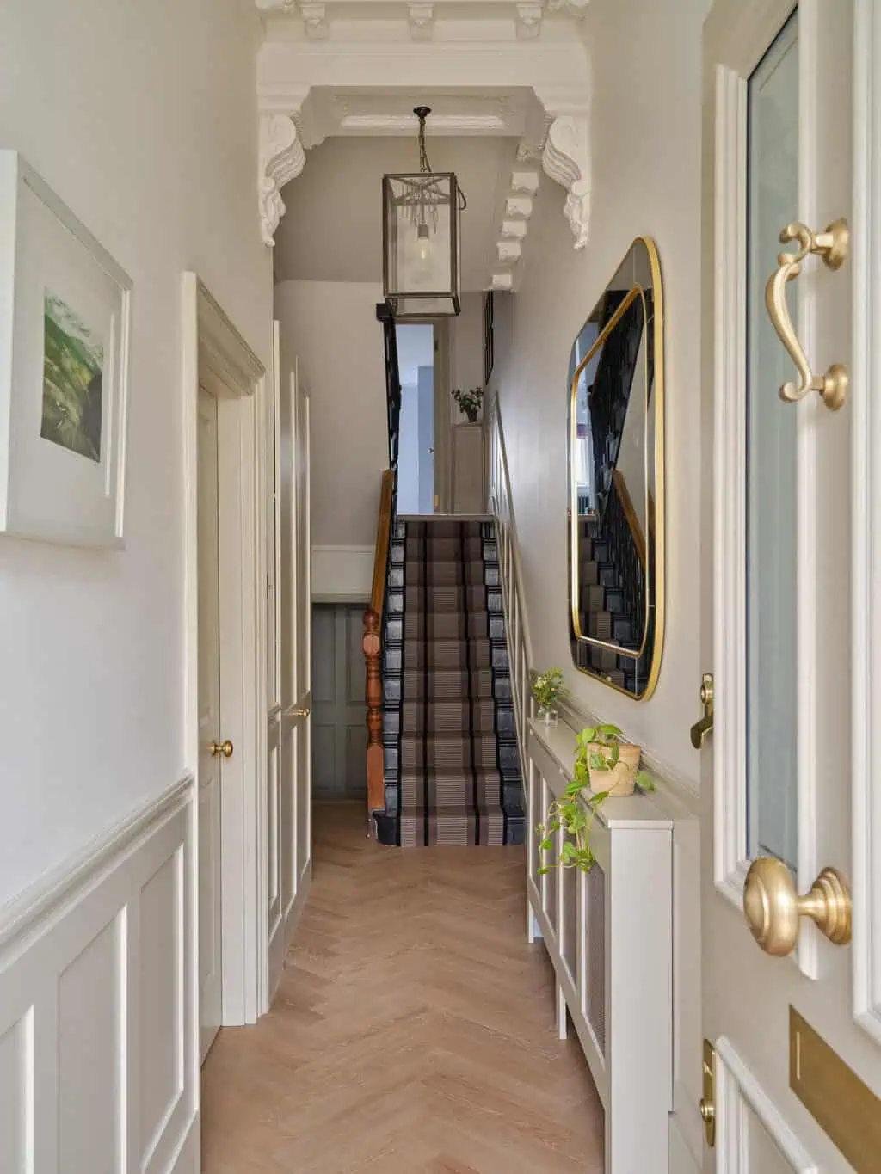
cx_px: 440
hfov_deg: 48.2
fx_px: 984
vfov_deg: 61.7
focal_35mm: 29
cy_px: 587
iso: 400
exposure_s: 1.3
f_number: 11
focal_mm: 36.2
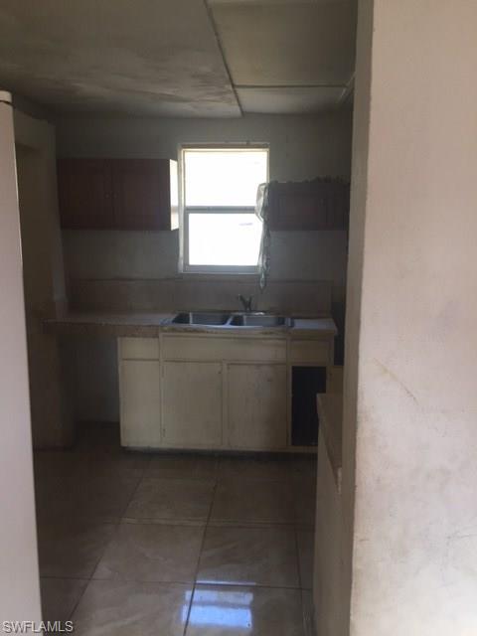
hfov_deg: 48.2
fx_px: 533
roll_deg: -0.2
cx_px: 238
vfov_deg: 61.7
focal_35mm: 29
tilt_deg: -9.9
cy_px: 318
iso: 50
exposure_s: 1/30
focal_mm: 4.15
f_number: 2.2
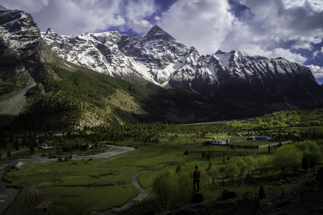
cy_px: 108
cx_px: 162
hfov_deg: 69.4
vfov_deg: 49.6
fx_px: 233
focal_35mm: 26
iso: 200
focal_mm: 26
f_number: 11
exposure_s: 1/200
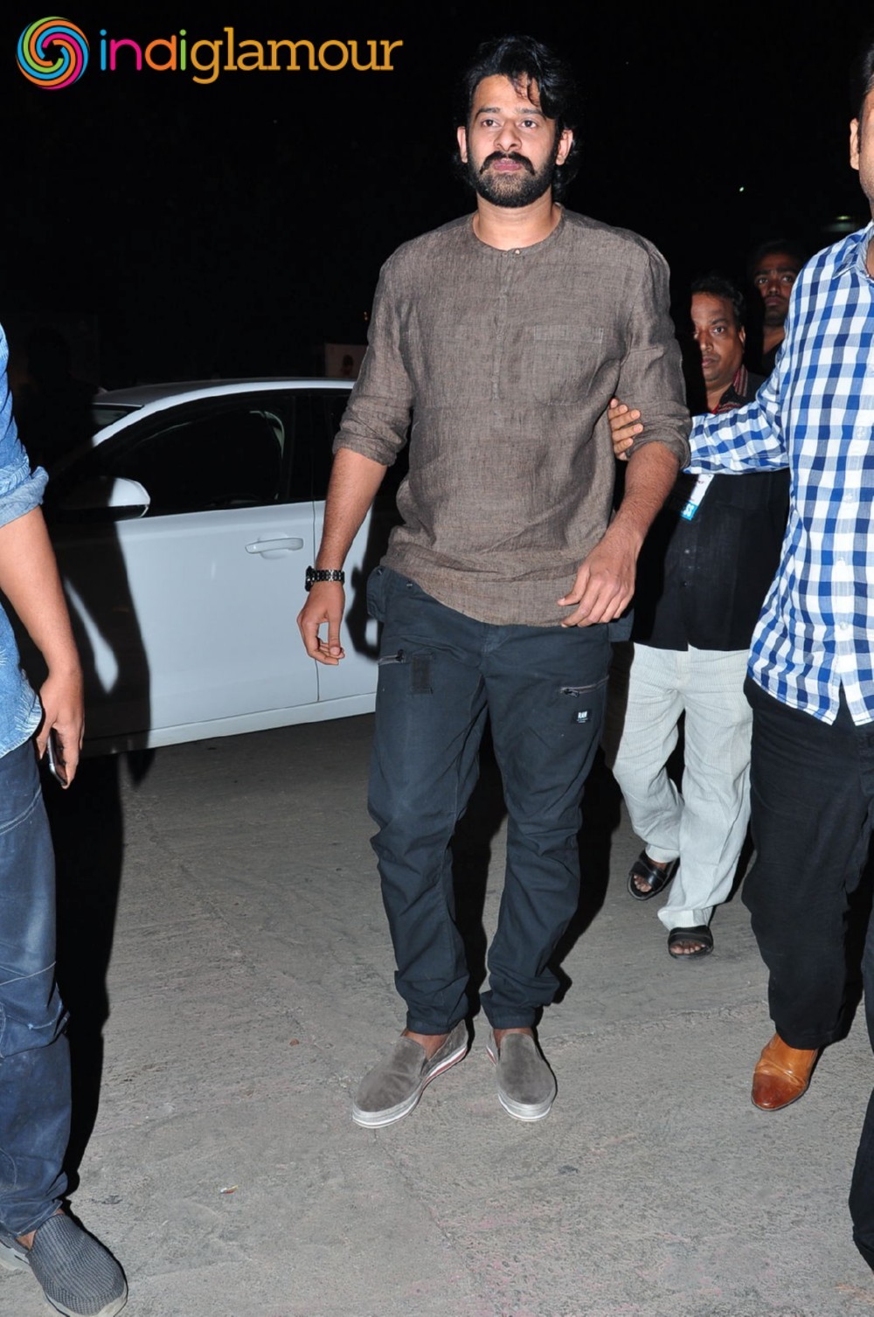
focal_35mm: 38
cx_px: 437
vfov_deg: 51.3
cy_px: 658
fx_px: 1370
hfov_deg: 35.4
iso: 400
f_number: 8
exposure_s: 1/125
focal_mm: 25
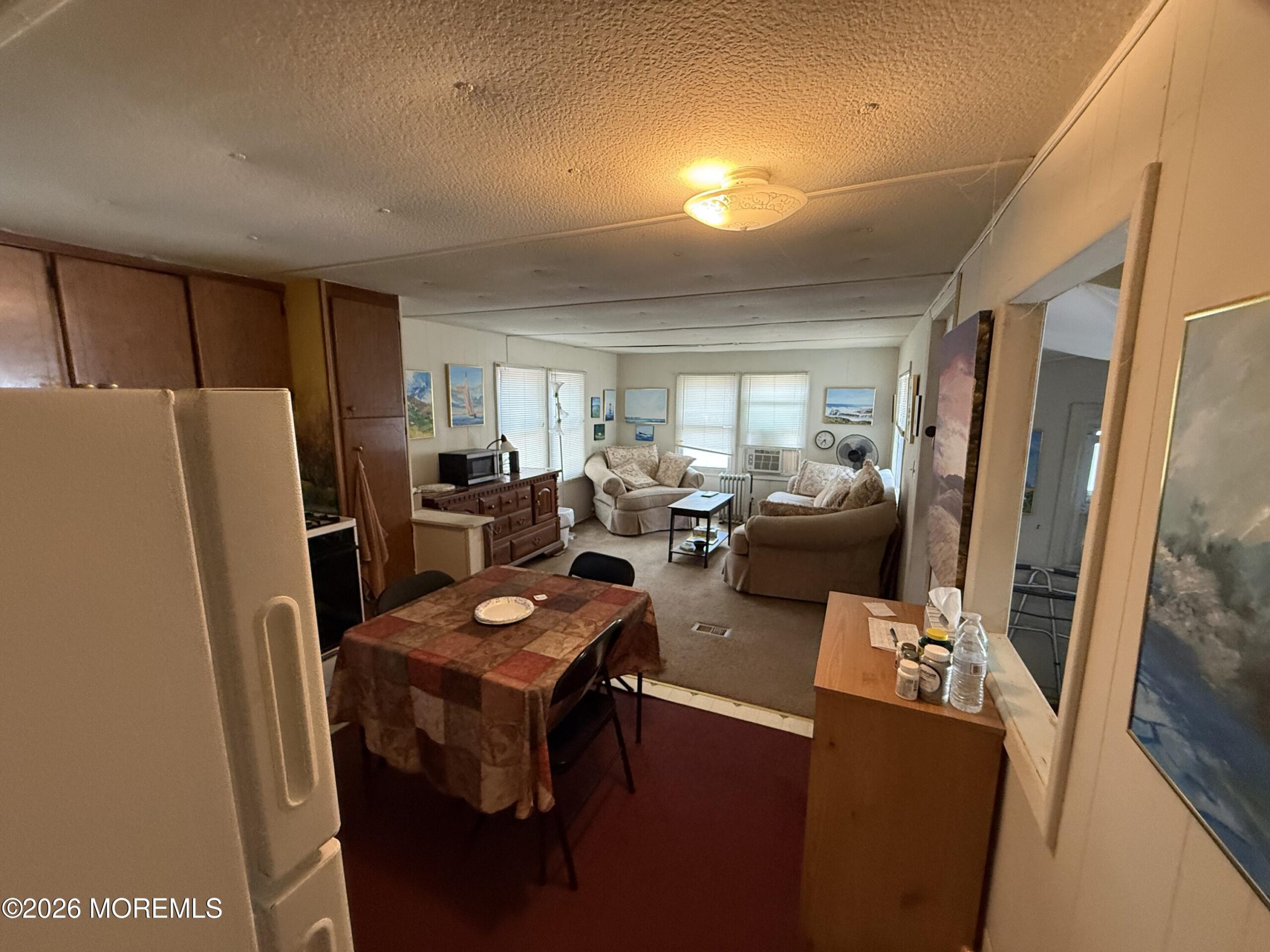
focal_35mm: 14
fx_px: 514
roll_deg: +0.3
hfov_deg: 102.1
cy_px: 476
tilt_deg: -8.5
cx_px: 635
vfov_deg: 85.7
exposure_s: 1/60
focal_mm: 2.22
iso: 320
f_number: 2.2
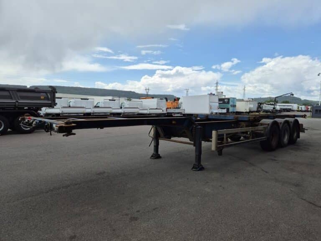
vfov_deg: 58.9
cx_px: 160
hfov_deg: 73.9
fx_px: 213
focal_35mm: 23
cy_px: 120
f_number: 1.8
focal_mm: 5.4
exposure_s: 1/1616
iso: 25
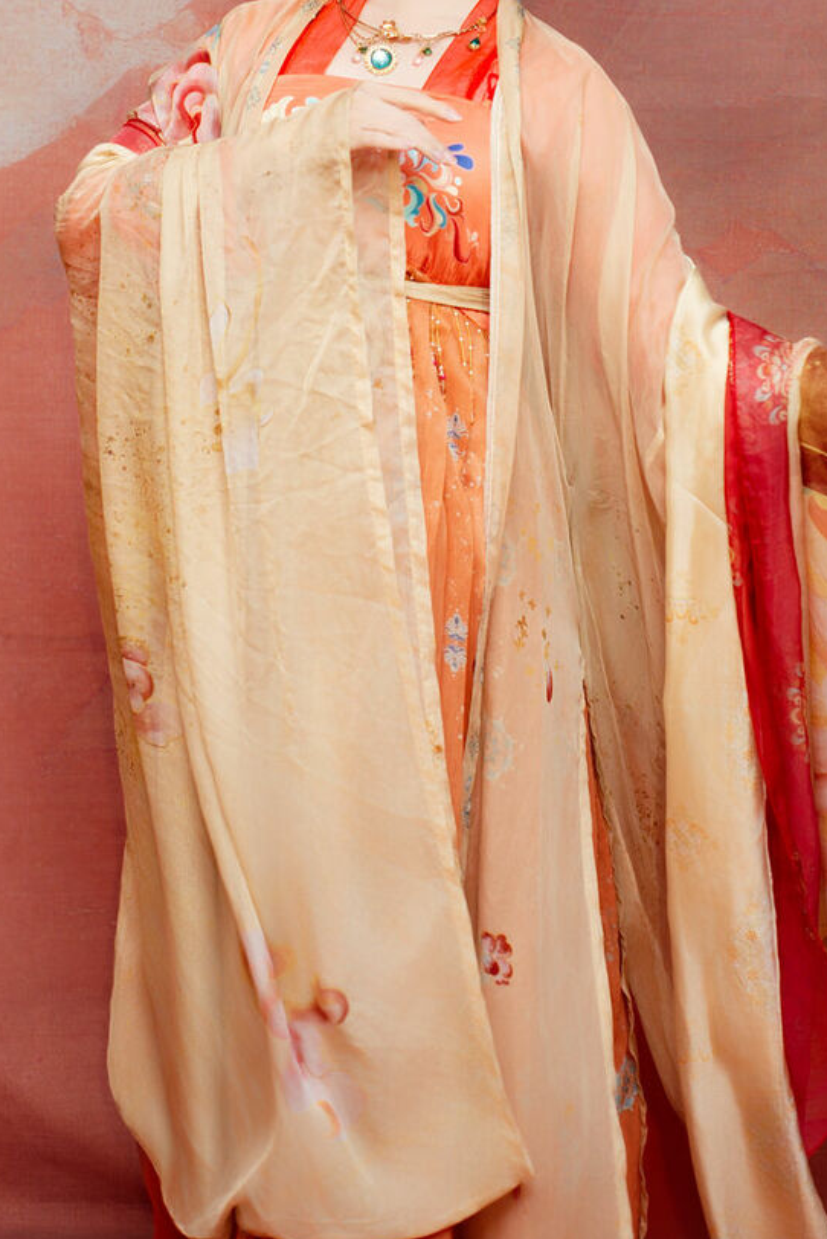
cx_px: 500
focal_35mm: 95
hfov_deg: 14.4
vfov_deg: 20.9
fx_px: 3270
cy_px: 79
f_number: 2.8
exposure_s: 1/160
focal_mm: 50
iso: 100
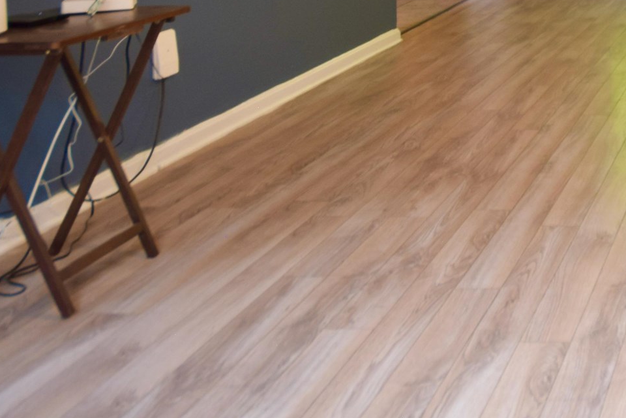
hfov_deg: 32.7
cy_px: -146
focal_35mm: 48
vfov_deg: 24.1
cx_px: 776
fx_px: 835
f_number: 6.3
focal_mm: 10
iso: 200
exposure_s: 1/6
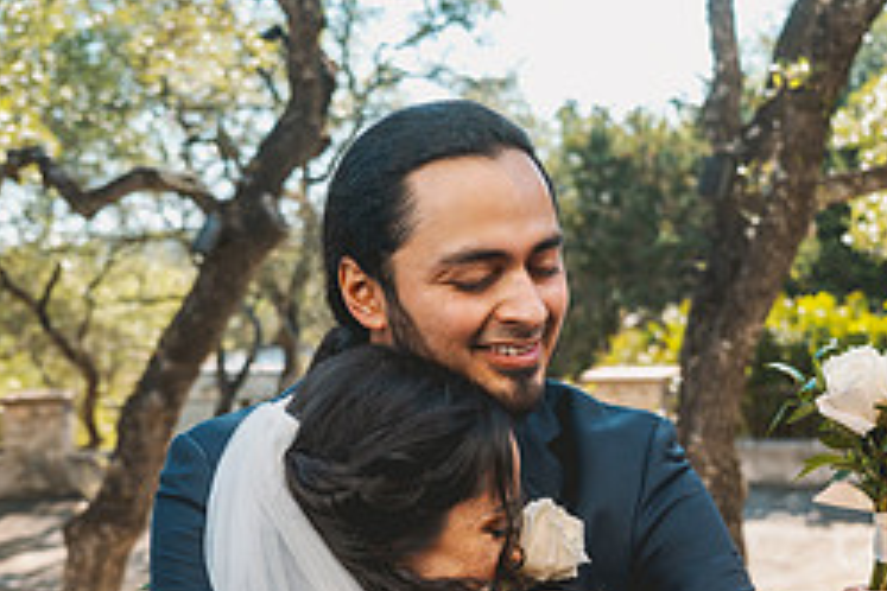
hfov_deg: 31.9
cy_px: 499
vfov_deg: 21.2
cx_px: 494
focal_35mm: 63
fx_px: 1552
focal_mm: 24
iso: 320
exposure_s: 1/1250
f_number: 2.8
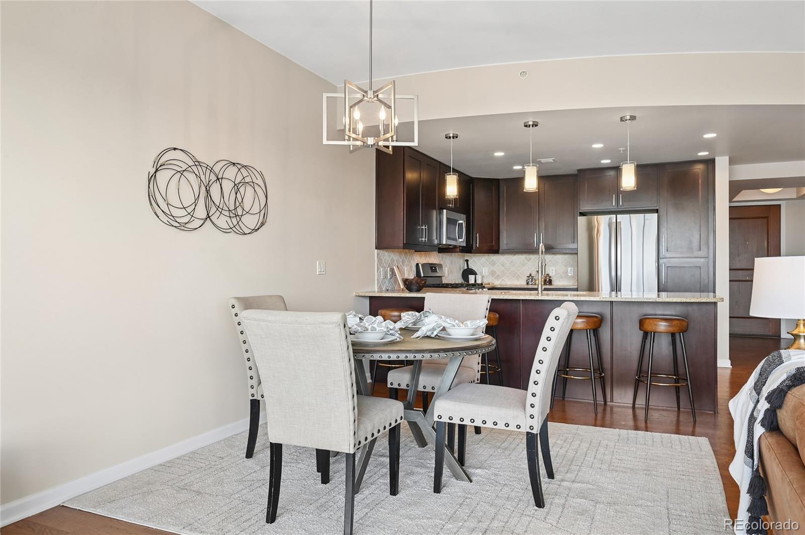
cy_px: 268
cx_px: 402
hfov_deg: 75.0
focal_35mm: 24
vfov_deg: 54.0
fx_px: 525
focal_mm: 23.5
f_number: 10
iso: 400
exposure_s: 1/60
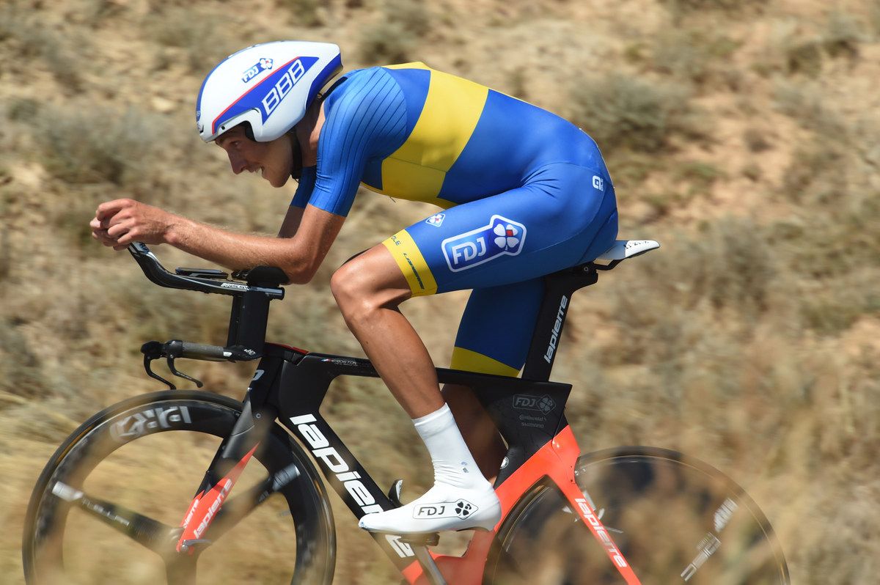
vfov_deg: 3.4
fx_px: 9769
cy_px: 292
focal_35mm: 400
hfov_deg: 5.2
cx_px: 440
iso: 400
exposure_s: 1/1000
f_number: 7.1
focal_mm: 400
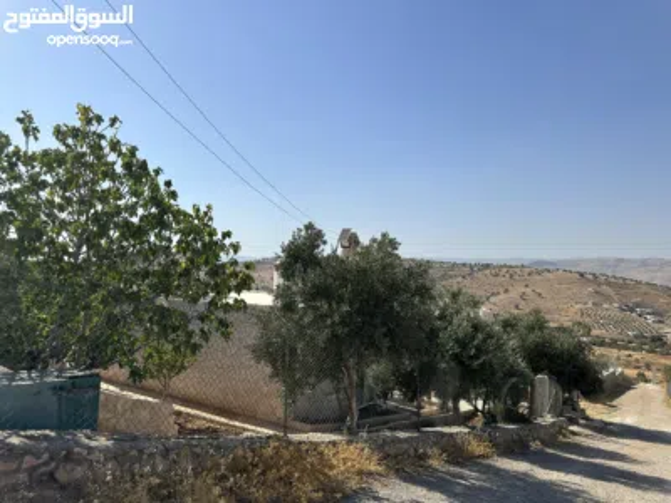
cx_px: 336
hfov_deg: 71.6
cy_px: 252
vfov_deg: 56.8
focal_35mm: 24
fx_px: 465
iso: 80
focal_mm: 6.86
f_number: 1.78
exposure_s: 1/7576
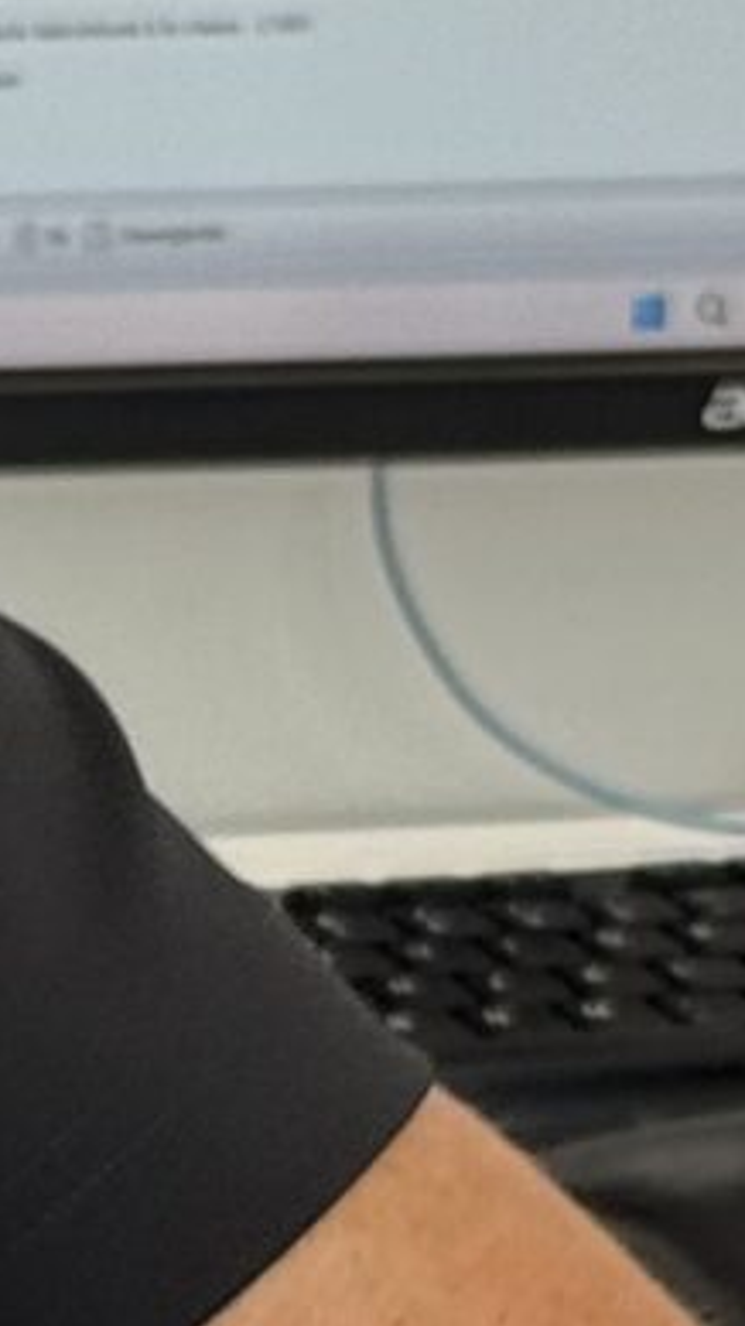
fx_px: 12127
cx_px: -830
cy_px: 1934
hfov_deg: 3.5
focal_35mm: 345
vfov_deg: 6.2
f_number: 1.78
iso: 64
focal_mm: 6.76
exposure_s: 1/125
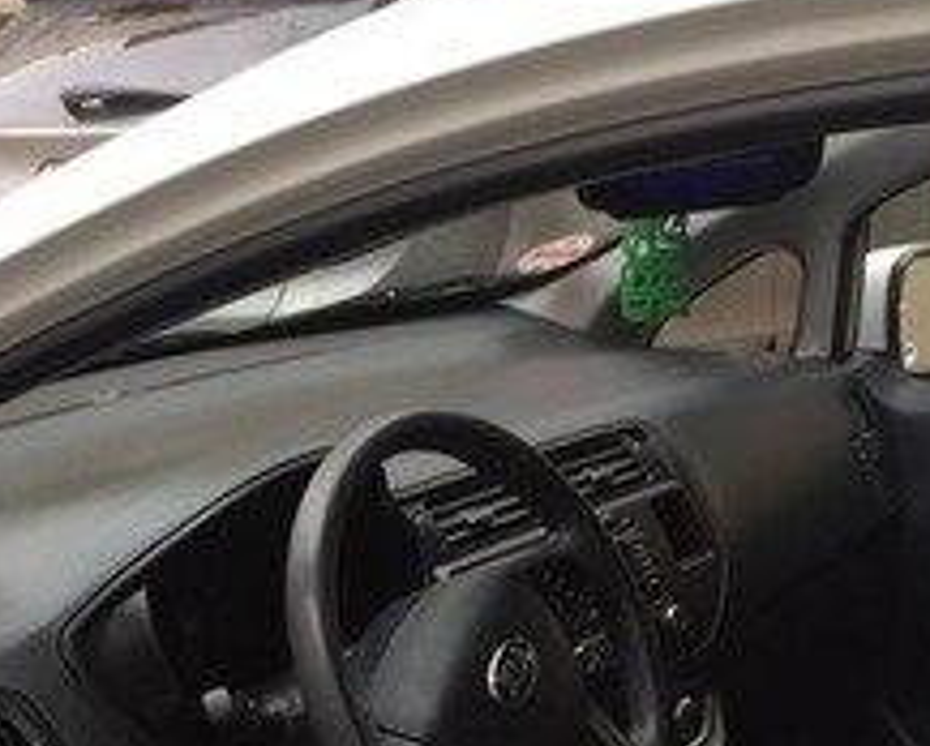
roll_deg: +3.1
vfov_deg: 16.8
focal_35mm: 86
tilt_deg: -19.2
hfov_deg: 22.2
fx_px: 2369
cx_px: 343
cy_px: 997
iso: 32
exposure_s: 1/100
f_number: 2.2
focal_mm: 4.15
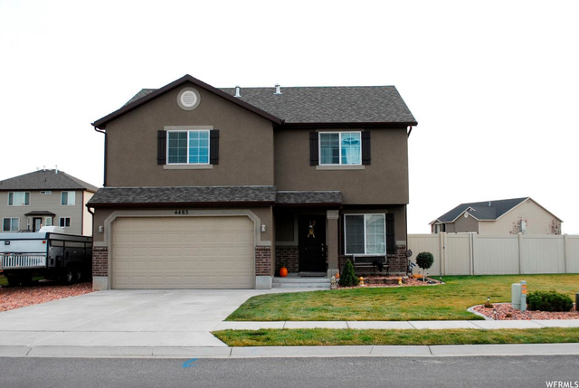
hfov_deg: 53.1
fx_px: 580
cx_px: 290
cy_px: 194
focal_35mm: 36
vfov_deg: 37.0
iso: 200
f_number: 5
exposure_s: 1/200
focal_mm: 24
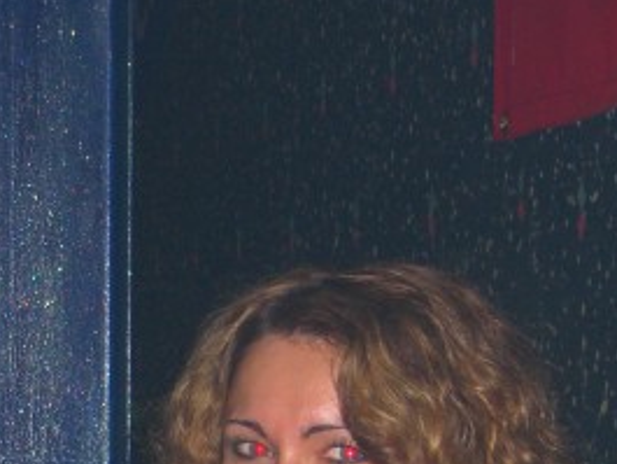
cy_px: 653
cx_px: -154
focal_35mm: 172
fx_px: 3067
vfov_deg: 8.5
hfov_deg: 11.2
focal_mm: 11.8
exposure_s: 1/60
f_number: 3.6
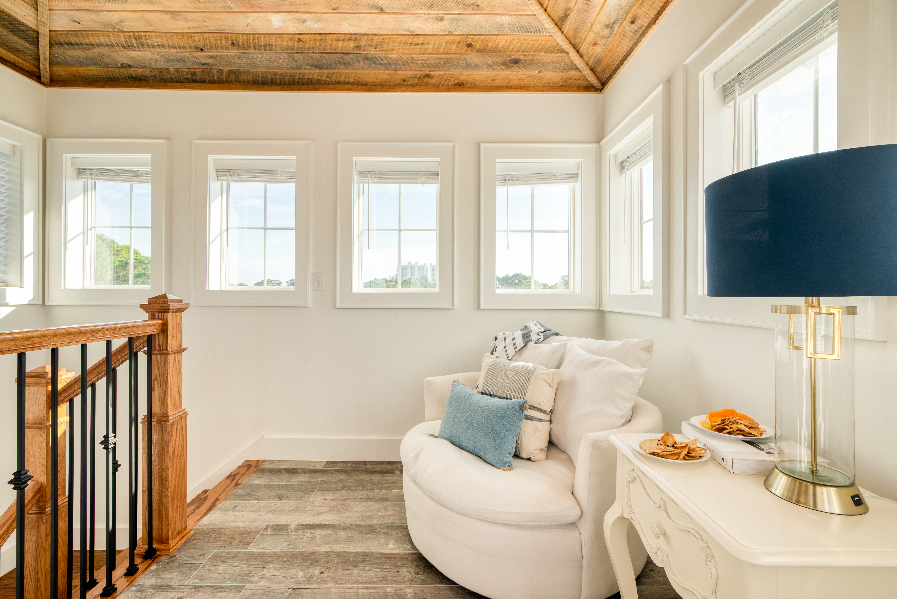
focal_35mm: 16
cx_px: 448
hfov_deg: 96.7
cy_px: 300
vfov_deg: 73.8
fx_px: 399
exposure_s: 1/50
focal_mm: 16
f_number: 10
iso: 125
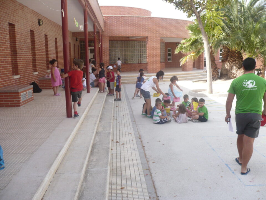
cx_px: 133
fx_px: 269
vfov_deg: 40.7
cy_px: 100
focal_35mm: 35
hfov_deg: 52.6
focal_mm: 5.8
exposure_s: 1/320
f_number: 2.8
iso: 100
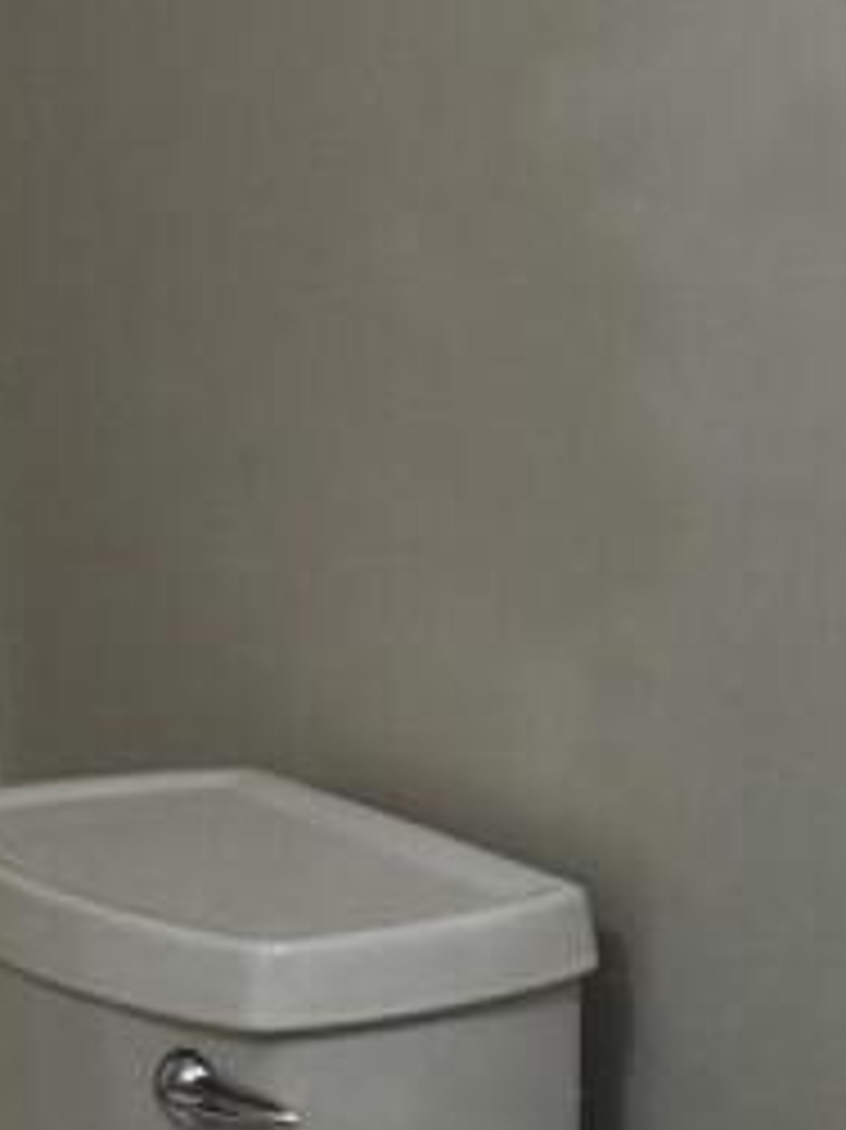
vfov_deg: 10.3
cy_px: 1112
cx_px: 878
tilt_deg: -13.8
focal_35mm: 191
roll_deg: +4.2
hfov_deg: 7.7
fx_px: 6229
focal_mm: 6.76
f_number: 1.78
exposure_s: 1/158
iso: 160
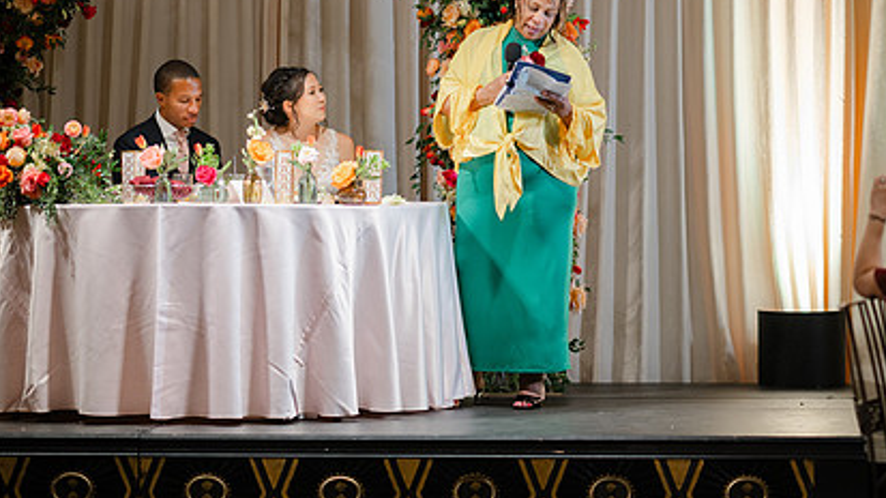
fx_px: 3664
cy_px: 143
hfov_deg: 13.8
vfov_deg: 7.8
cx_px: 566
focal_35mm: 156
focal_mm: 105
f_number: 1.4
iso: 250
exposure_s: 1/125
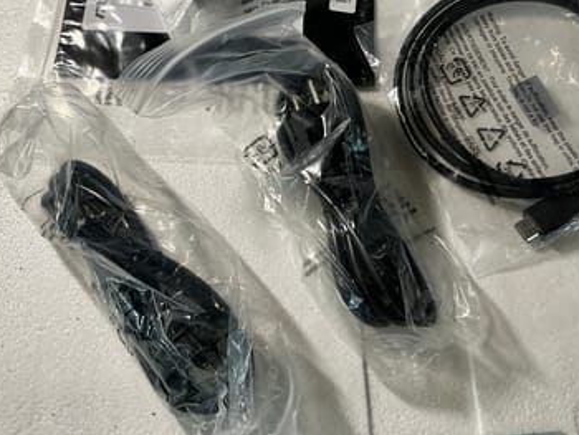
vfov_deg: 35.6
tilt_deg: -67.4
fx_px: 670
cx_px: 311
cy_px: 136
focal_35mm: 40
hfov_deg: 46.7
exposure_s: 1/100
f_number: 1.8
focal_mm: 3
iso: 40
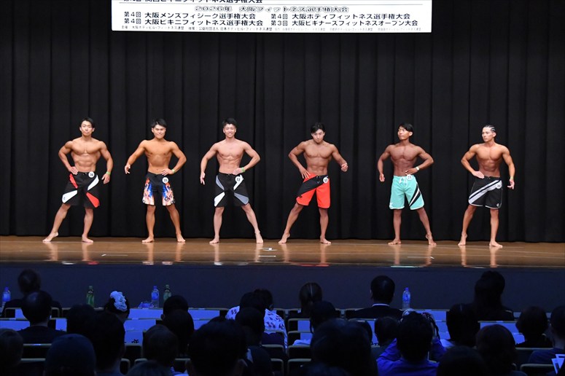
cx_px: 282
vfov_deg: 13.4
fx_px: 1600
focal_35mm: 102
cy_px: 188
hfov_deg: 20.0
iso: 8000
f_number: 5.6
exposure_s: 1/400
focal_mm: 68
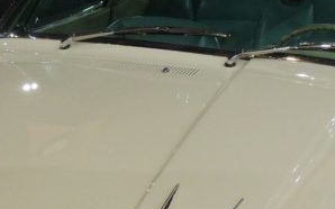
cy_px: 276
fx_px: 931
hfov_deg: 20.0
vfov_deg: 12.4
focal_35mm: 102
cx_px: 27
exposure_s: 1/20
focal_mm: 4.9
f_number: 3.1
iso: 400
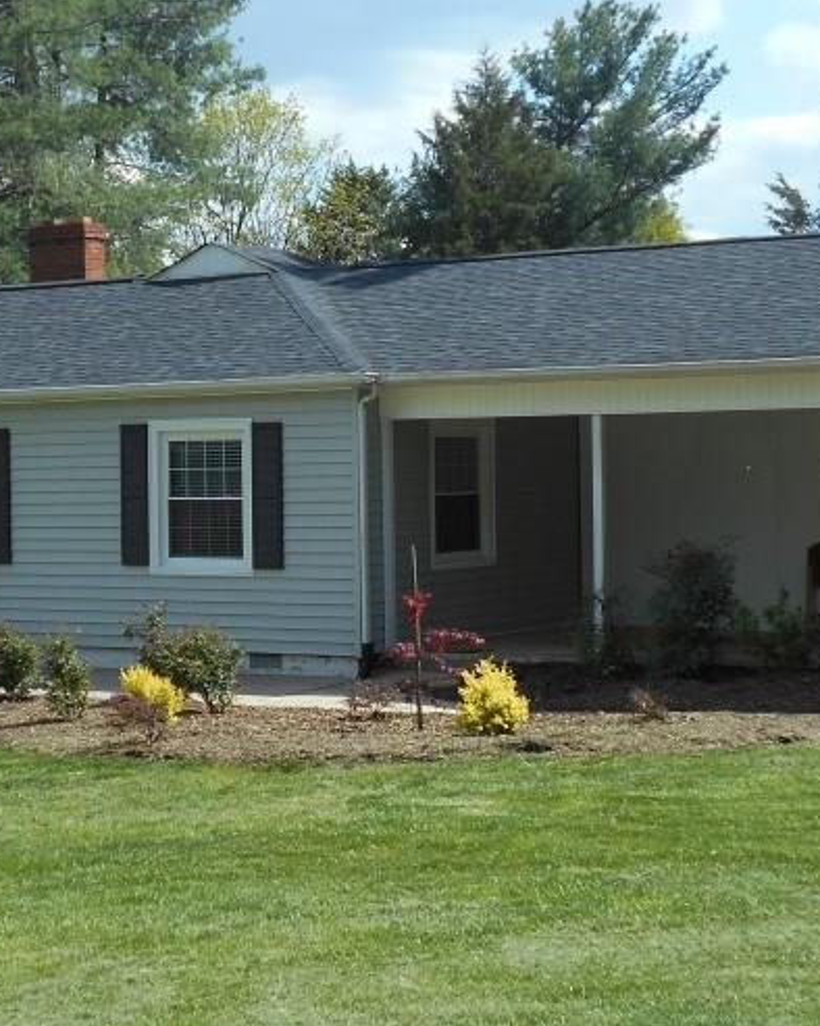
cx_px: 302
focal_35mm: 75
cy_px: 516
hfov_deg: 20.4
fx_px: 2277
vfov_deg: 25.4
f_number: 3.9
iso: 80
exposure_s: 1/500
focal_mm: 6.7
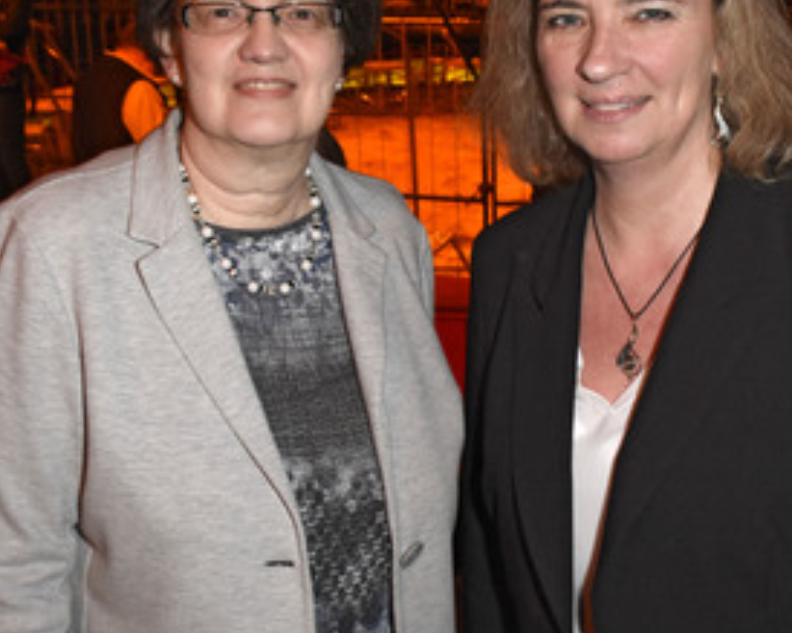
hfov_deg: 36.6
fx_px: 1195
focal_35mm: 51
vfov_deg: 29.6
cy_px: 272
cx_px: 461
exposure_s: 1/100
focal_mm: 22
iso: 2000
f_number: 6.3
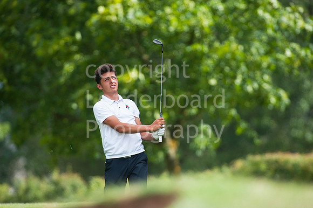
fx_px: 5213
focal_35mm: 600
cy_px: 104
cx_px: 156
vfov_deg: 2.3
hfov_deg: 3.4
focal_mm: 600
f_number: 5.6
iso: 800
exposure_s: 1/1250
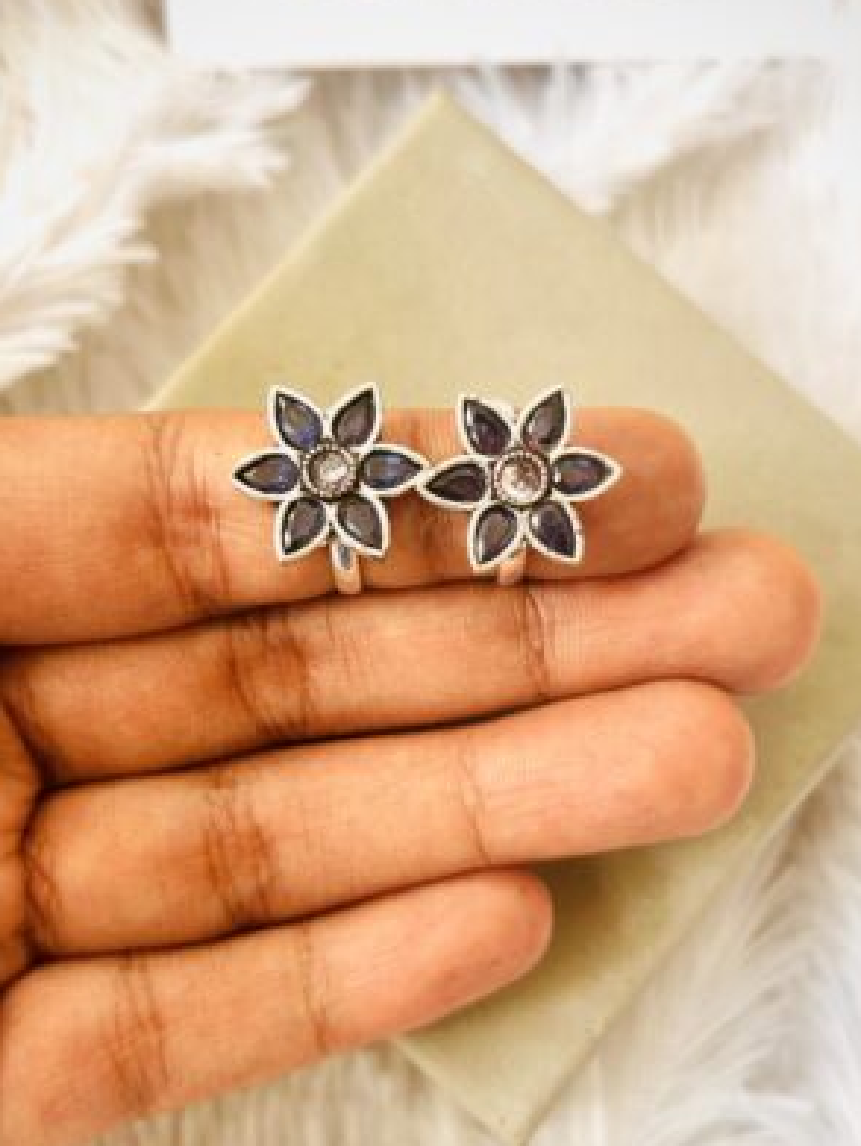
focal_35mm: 40
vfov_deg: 46.7
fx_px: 1325
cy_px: 629
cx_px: 423
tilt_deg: -80.1
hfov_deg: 36.0
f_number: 1.5
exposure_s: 1/100
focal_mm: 5.7
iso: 80
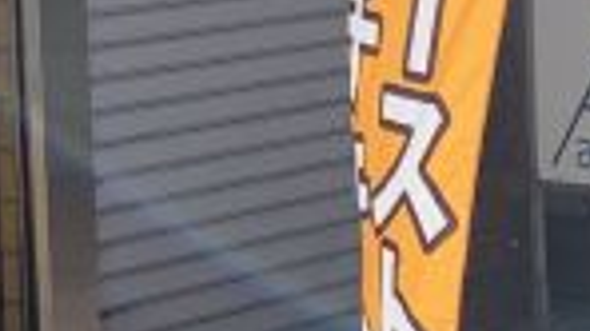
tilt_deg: +3.0
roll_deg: +1.5
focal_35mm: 196
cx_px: 72
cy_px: -355
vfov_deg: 6.0
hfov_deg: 10.9
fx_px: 3064
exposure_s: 1/1076
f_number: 1.8
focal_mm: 4.25
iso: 25
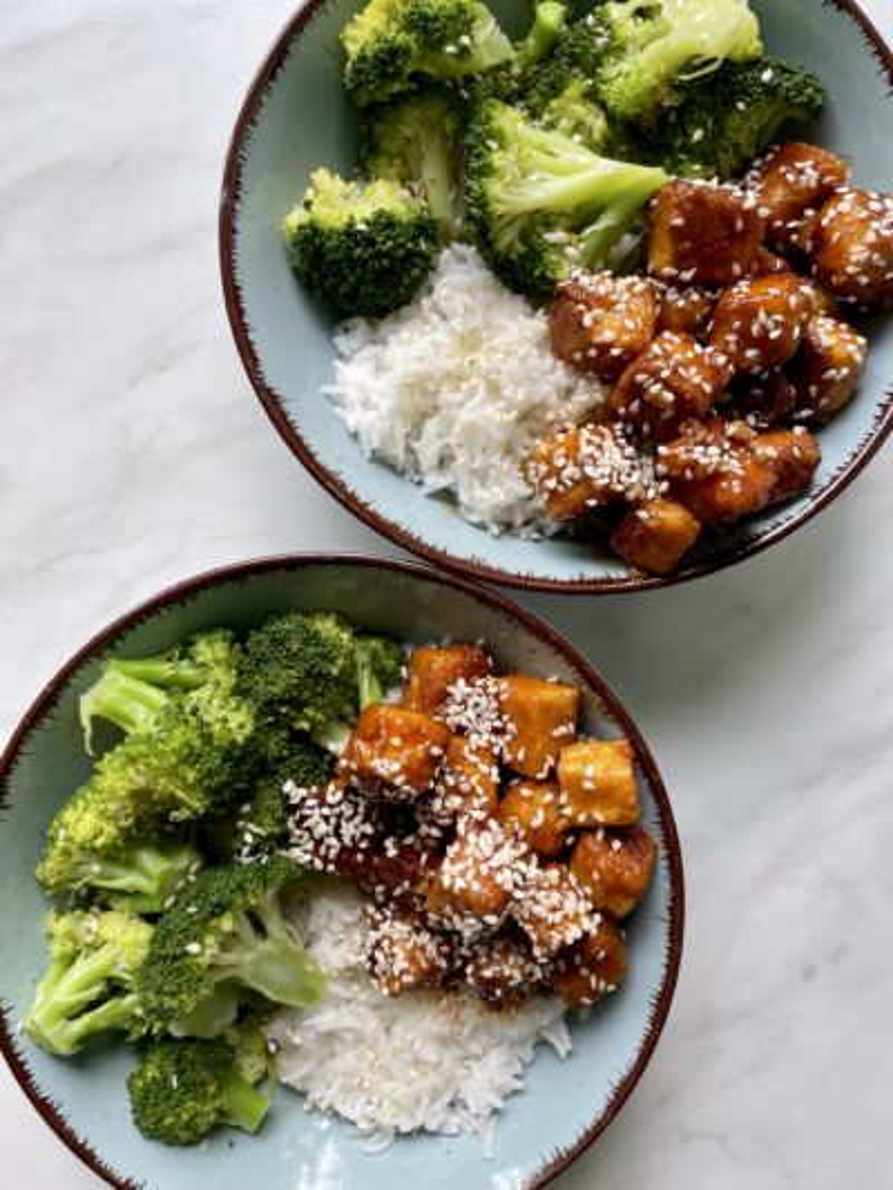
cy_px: 595
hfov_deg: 53.1
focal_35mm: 26
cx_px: 446
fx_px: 894
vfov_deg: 67.3
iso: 32
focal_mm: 4.2
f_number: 1.6
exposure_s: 1/122
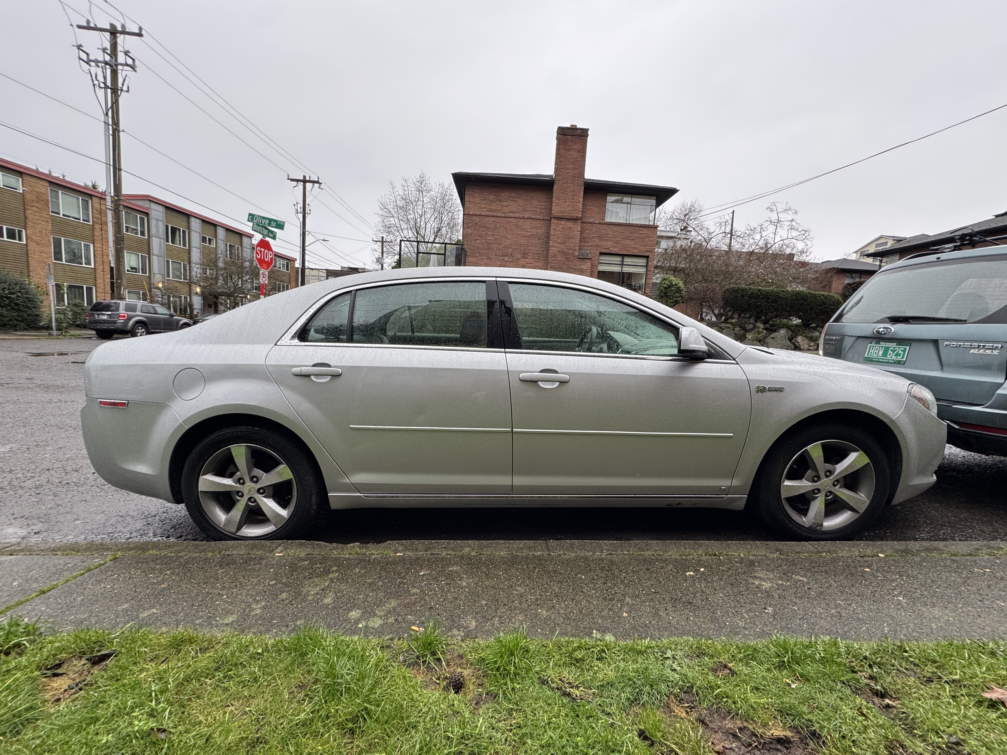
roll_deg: -1.5
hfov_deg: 102.1
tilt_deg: -7.9
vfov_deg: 85.7
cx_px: 504
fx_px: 407
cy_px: 378
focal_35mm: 14
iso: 100
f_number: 2.2
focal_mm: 2.22
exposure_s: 1/99
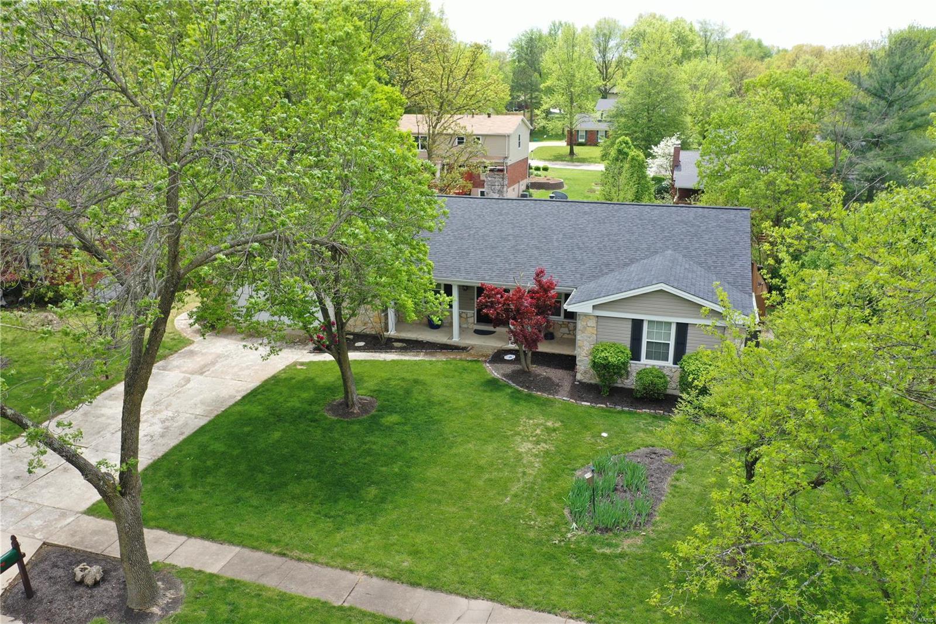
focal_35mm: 28
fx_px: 728
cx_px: 468
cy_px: 312
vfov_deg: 46.4
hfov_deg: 65.5
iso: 100
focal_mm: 10.26
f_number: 4
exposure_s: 1/100
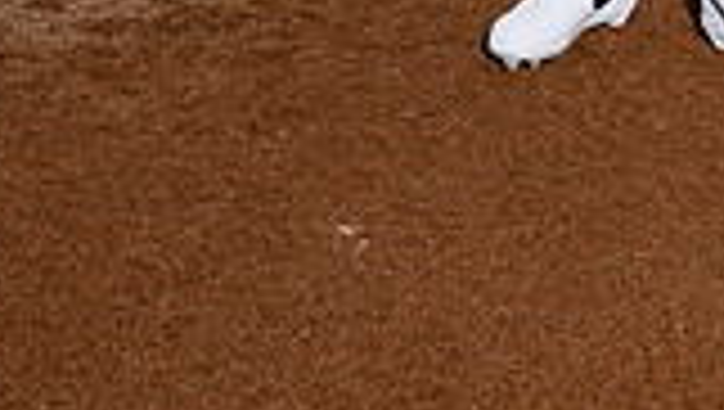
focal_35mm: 120
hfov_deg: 17.6
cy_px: -514
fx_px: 2306
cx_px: 607
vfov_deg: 9.3
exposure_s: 1/250
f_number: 7.1
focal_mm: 41
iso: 250
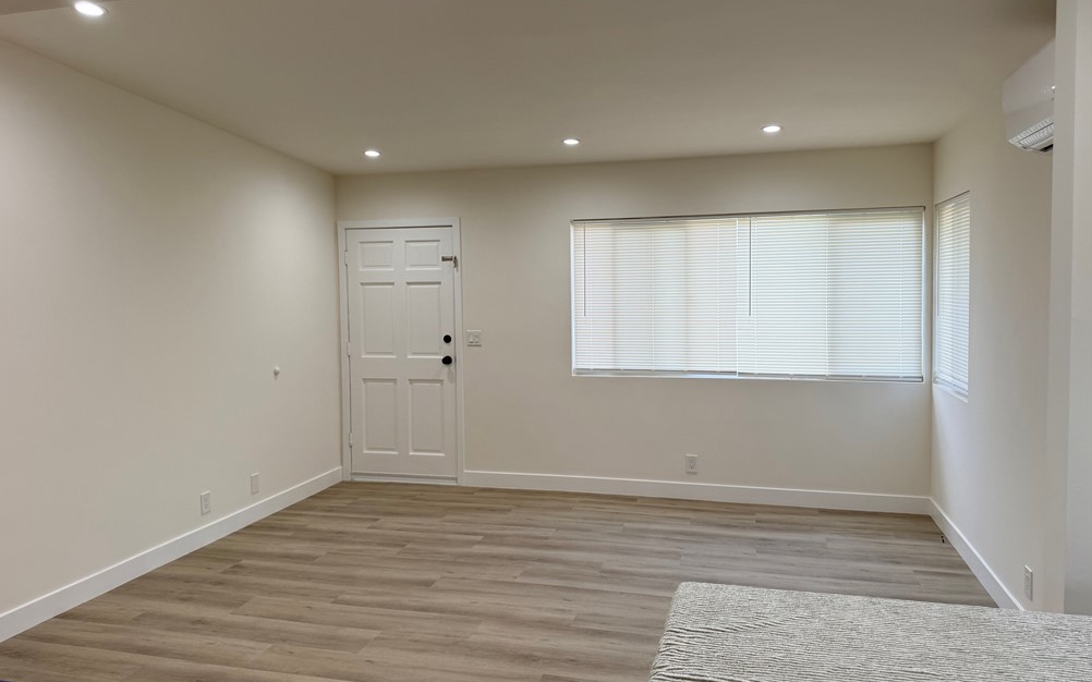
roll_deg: +0.8
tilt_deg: -2.3
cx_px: 541
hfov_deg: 70.4
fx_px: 774
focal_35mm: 26
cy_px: 320
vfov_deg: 47.6
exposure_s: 1/129
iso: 80
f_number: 1.78
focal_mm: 6.76
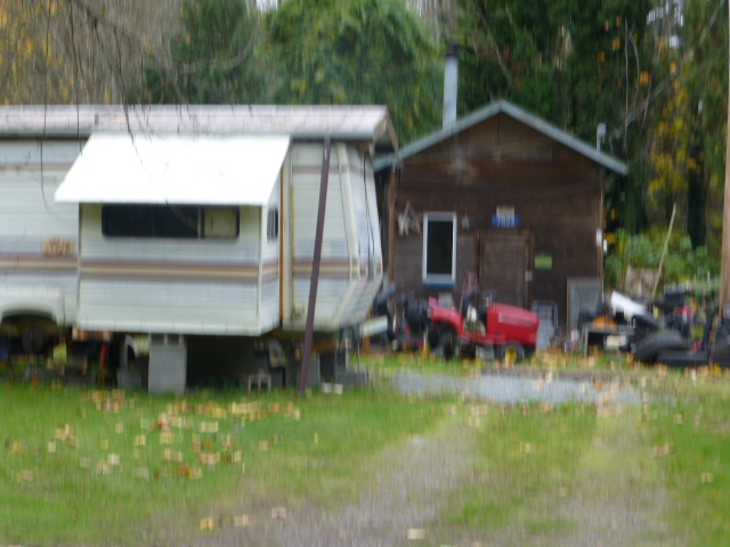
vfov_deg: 18.7
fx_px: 1666
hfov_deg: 24.7
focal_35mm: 79
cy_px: 274
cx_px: 365
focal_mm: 14.2
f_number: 5.1
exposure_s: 1/60
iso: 160
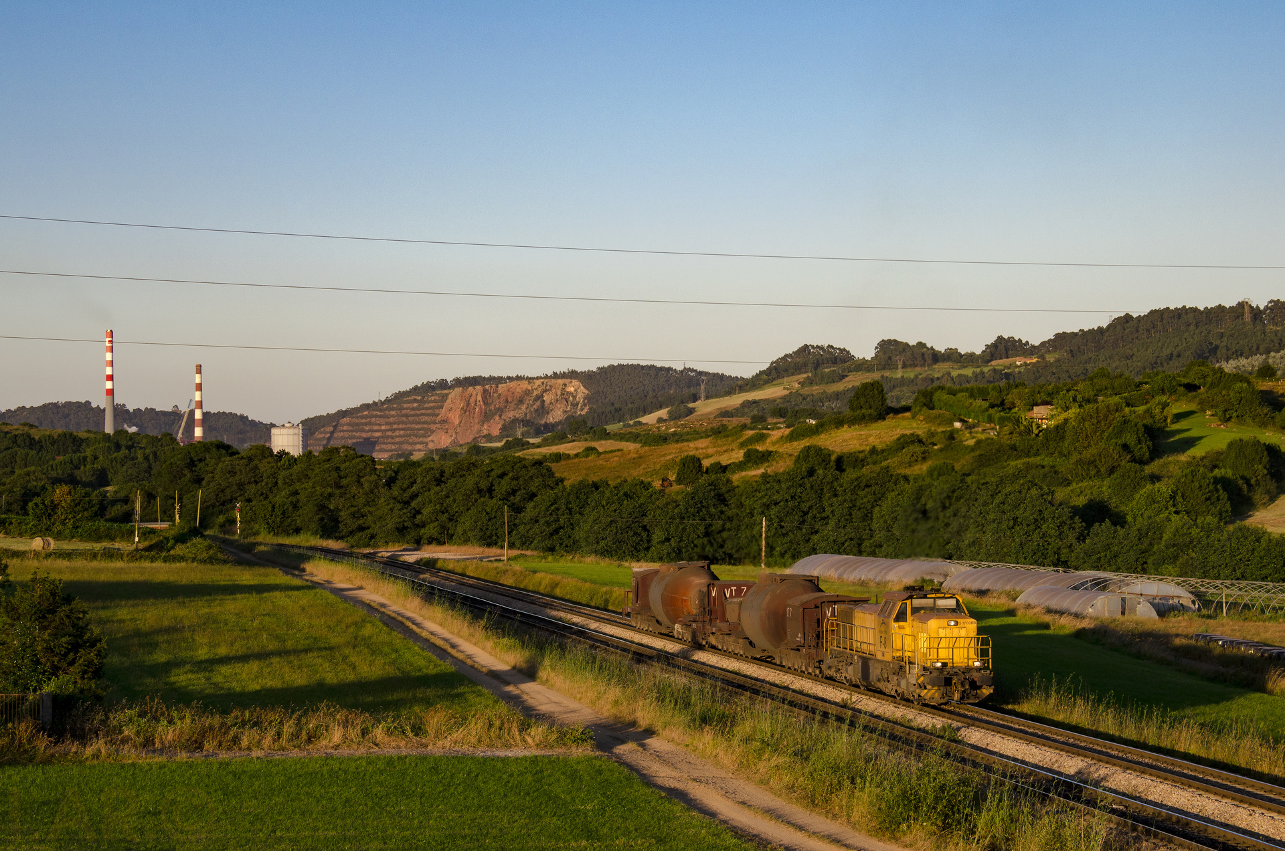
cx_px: 642
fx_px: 2779
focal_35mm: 78
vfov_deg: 17.4
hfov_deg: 26.0
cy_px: 426
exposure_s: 1/320
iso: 200
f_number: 9
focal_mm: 52
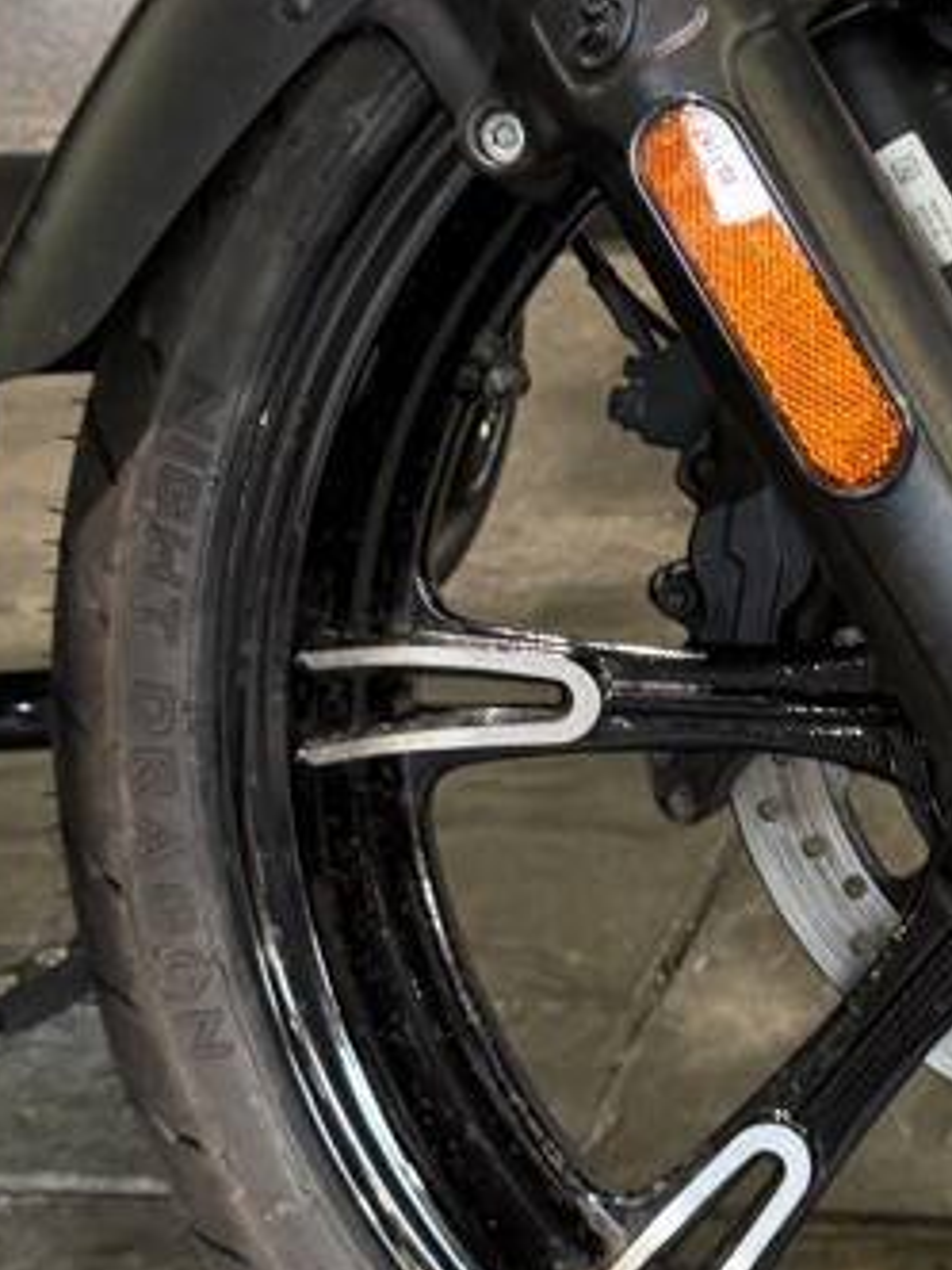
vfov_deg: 26.3
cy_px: 516
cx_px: 1051
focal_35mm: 74
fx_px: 2714
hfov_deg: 19.1
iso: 160
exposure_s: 1/60
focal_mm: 6.76
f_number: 1.78
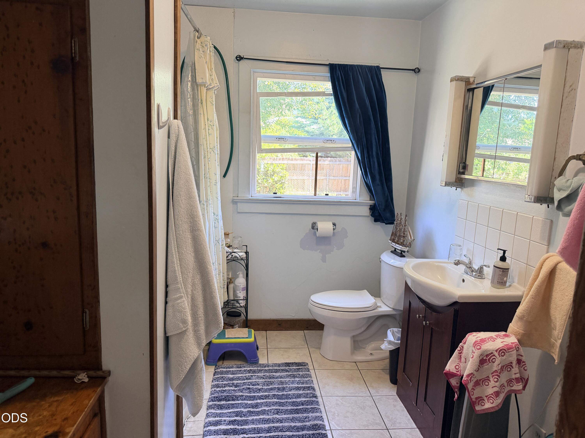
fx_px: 406
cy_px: 219
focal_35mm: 24
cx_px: 292
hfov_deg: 71.6
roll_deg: -2.0
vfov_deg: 56.8
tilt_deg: -10.2
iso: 250
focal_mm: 6.76
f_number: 1.78
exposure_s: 1/120
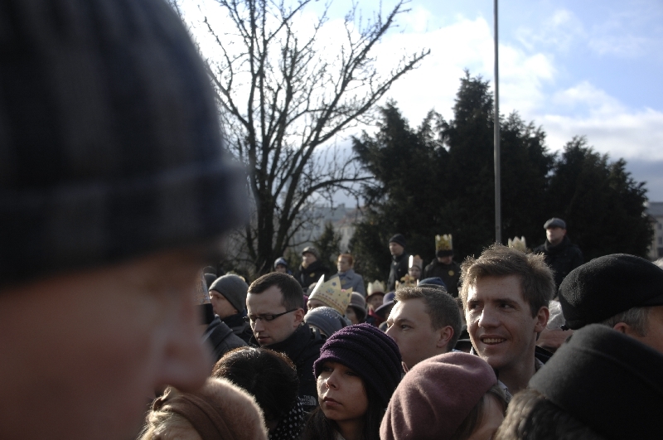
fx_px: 828
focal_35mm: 45
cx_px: 332
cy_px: 220
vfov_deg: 29.8
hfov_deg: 43.7
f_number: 4
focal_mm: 30
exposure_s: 1/500
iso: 100
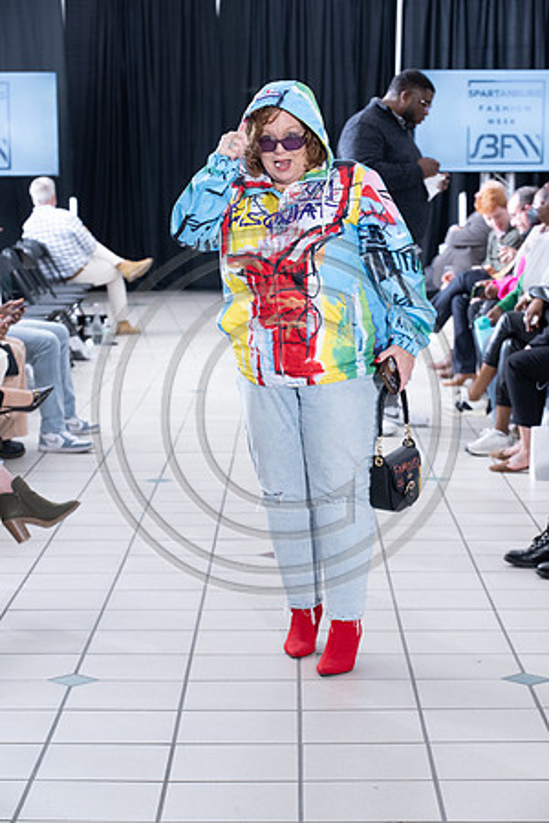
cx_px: 274
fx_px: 2104
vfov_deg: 22.1
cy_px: 412
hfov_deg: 14.9
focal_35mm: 92
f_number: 7.1
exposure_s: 1/160
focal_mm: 92
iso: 1250
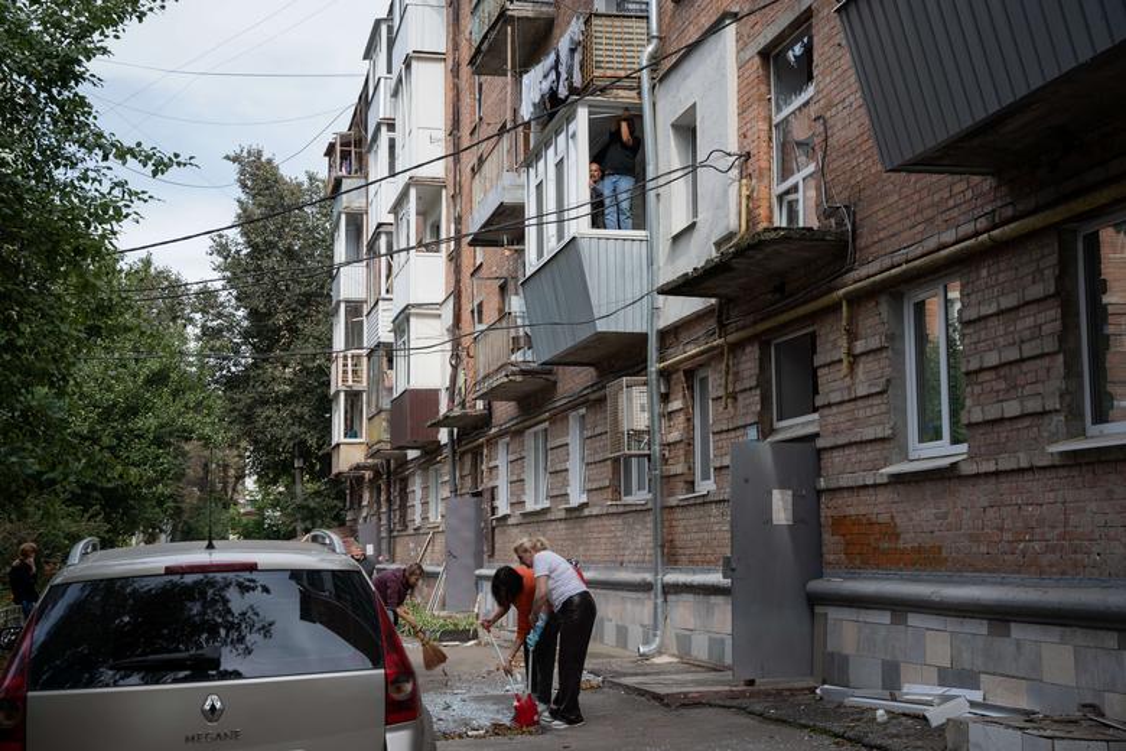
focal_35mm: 50
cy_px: 376
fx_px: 1561
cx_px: 563
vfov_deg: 27.0
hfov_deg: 39.7
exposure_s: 1/250
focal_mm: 49.9
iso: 100
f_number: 4.5
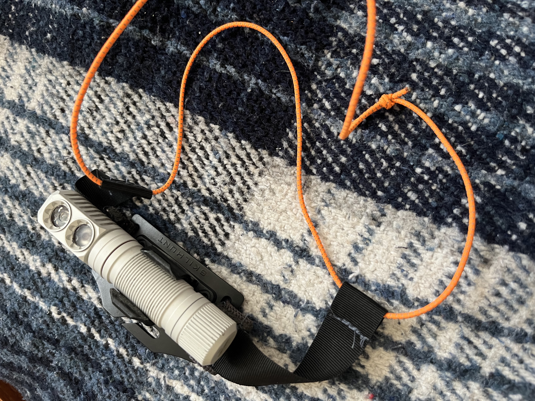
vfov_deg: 53.1
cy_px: 200
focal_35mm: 26
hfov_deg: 67.3
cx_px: 268
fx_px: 402
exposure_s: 1/60
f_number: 1.6
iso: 200
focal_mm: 5.1
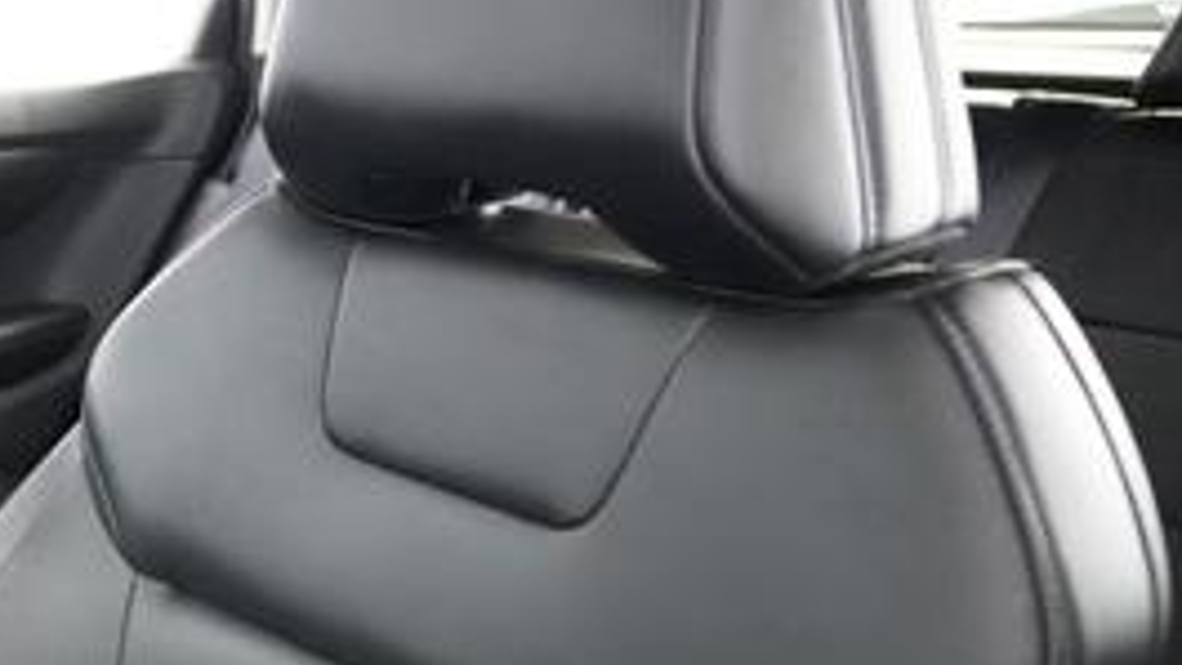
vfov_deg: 27.2
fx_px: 1348
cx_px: -236
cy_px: 522
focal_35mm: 43
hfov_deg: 36.5
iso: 12800
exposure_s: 1/40
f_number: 2.8
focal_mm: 17
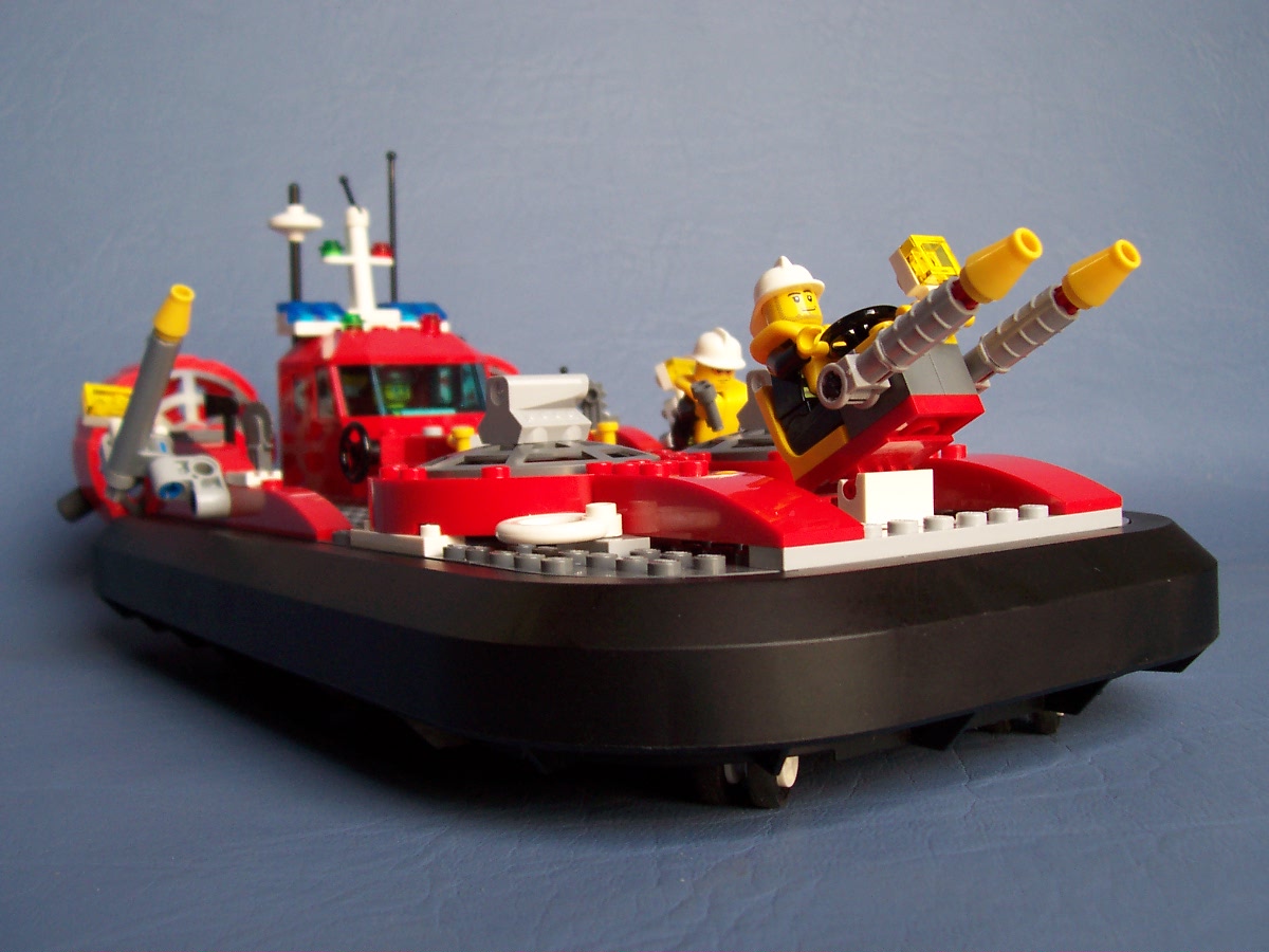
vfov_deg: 38.7
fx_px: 1356
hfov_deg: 50.1
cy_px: 476
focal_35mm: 37
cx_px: 634
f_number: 2.8
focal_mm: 5.6
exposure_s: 1/45
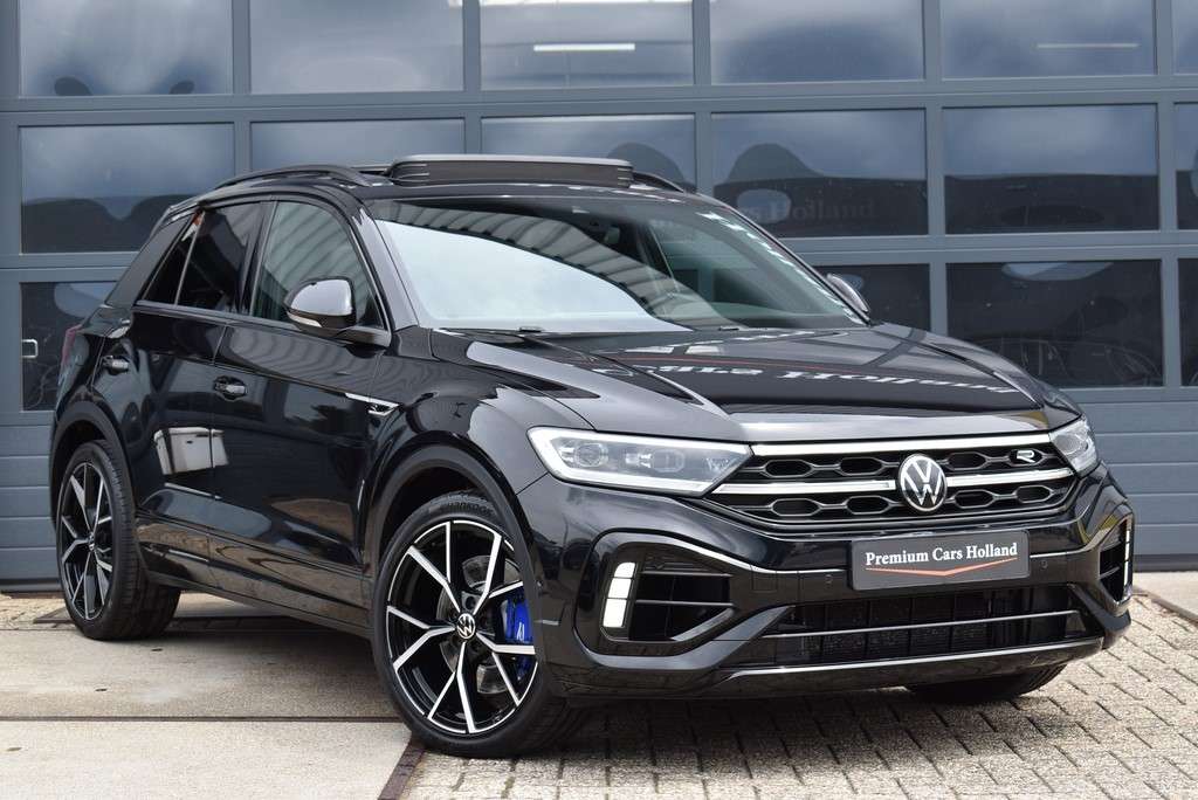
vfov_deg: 17.5
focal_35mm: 78
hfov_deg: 26.0
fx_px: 2597
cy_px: 400
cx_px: 599
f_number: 8
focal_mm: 52
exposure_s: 1/250
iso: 280
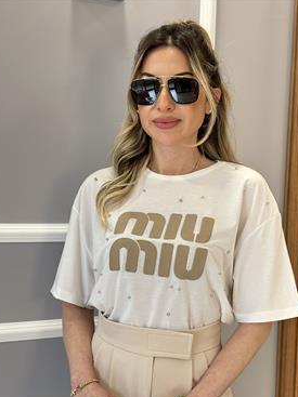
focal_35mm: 68
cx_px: 143
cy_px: 278
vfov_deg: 28.3
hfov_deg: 21.6
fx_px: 781
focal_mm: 6.86
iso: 125
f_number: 1.78
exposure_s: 1/132
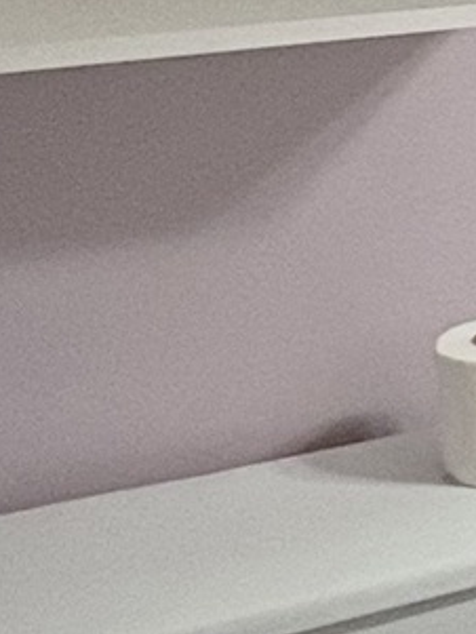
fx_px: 1960
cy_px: -38
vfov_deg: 17.8
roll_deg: +0.0
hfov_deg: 11.8
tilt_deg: -9.4
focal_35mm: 107
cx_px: 1072
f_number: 2.2
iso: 400
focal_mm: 2.22
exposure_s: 1/60
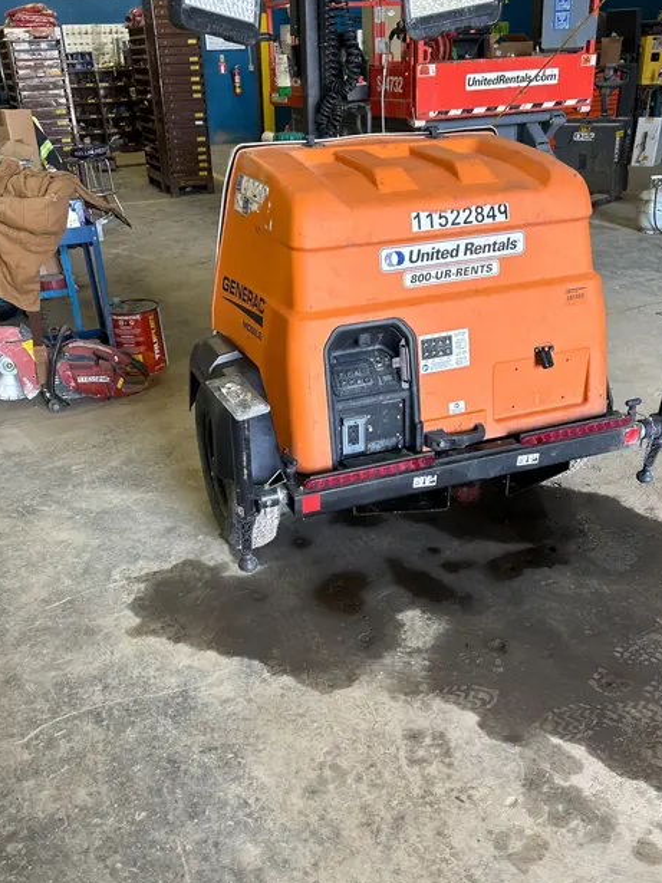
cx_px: 342
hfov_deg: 45.4
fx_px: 791
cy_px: 452
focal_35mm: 31
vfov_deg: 58.4
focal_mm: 5.7
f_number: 1.5
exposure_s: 1/120
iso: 125
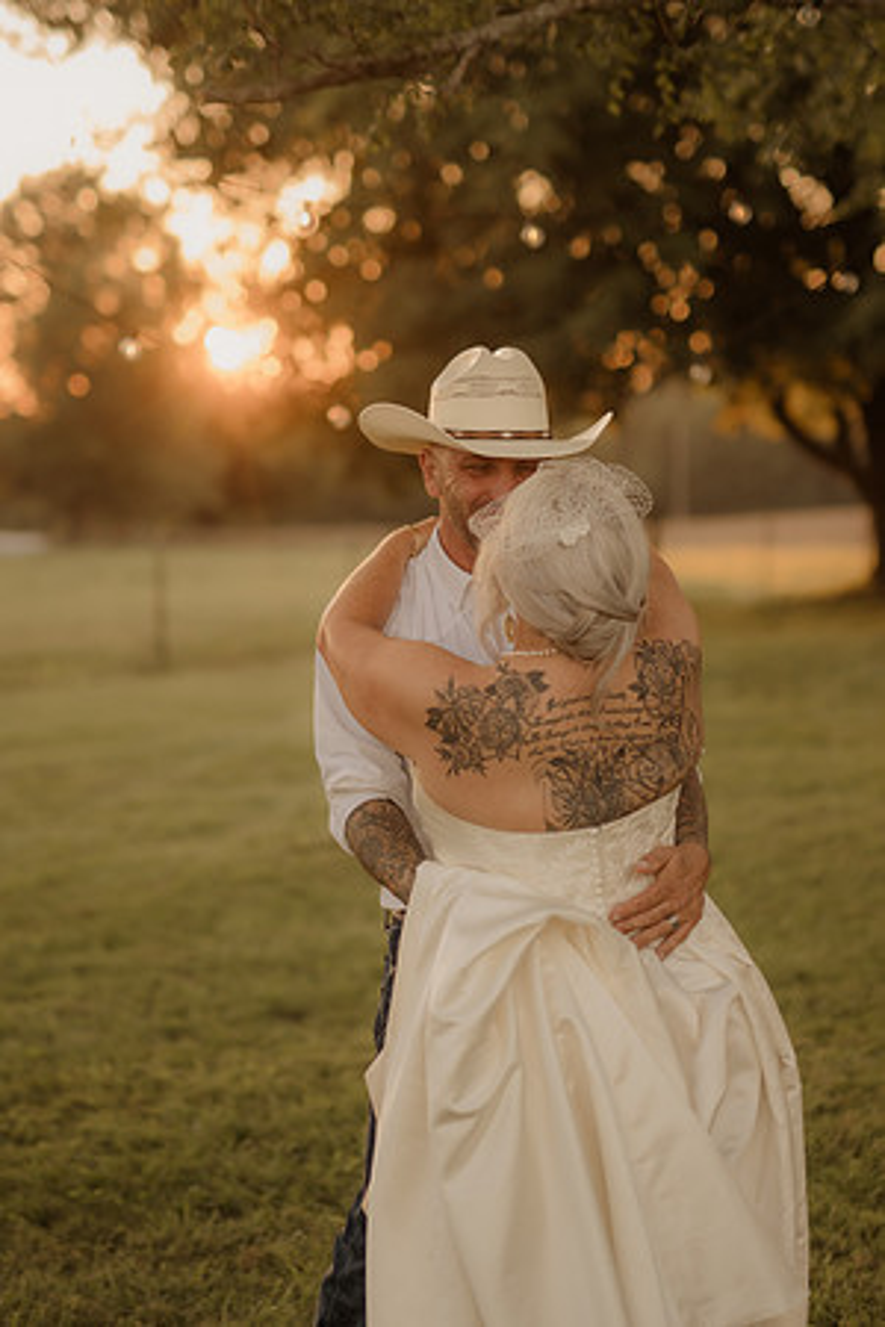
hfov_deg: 18.2
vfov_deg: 27.0
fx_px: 2765
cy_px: 664
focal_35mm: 75
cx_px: 442
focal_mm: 50
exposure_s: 1/400
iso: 200
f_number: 2.8
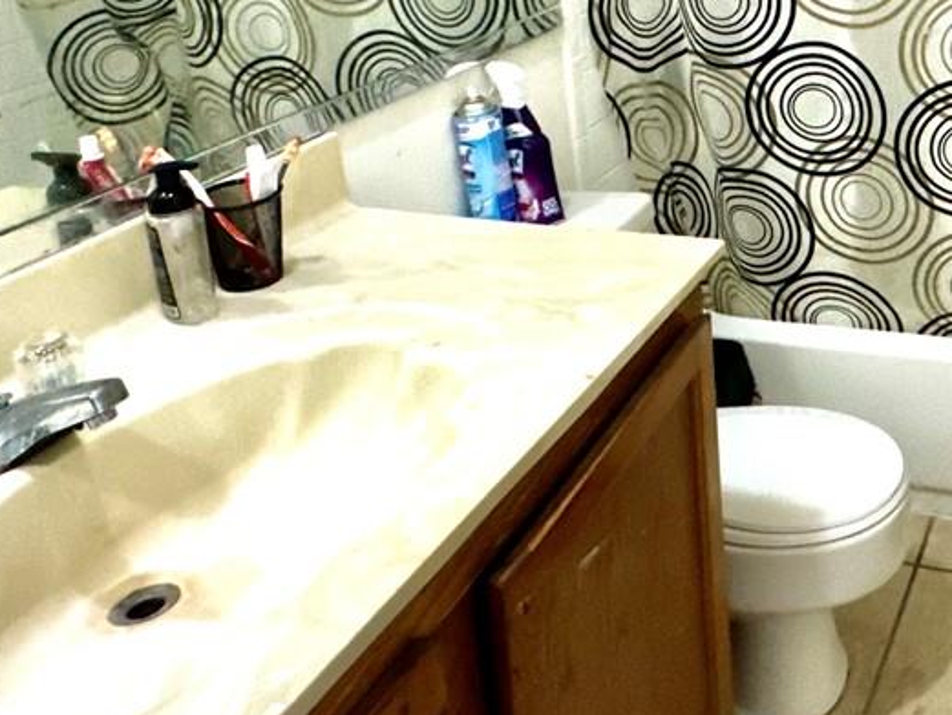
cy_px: 44
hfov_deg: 40.9
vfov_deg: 31.7
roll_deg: +2.1
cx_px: 835
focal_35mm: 43
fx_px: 1183
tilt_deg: -14.5
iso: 800
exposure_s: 1/60
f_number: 2.2
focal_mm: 2.22
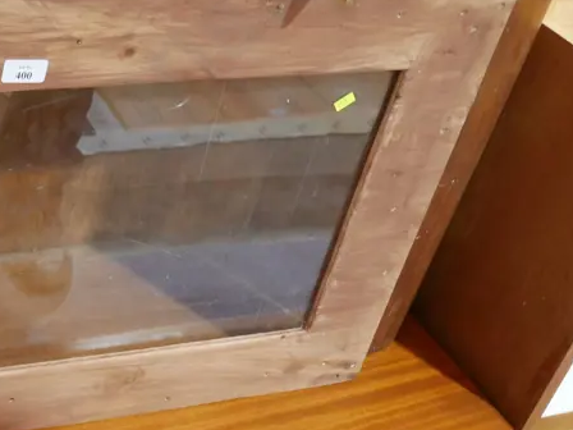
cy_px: 219
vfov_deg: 22.9
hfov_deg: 28.1
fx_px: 1059
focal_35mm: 64
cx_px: -27
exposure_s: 1/60
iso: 1600
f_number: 3.5
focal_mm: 14
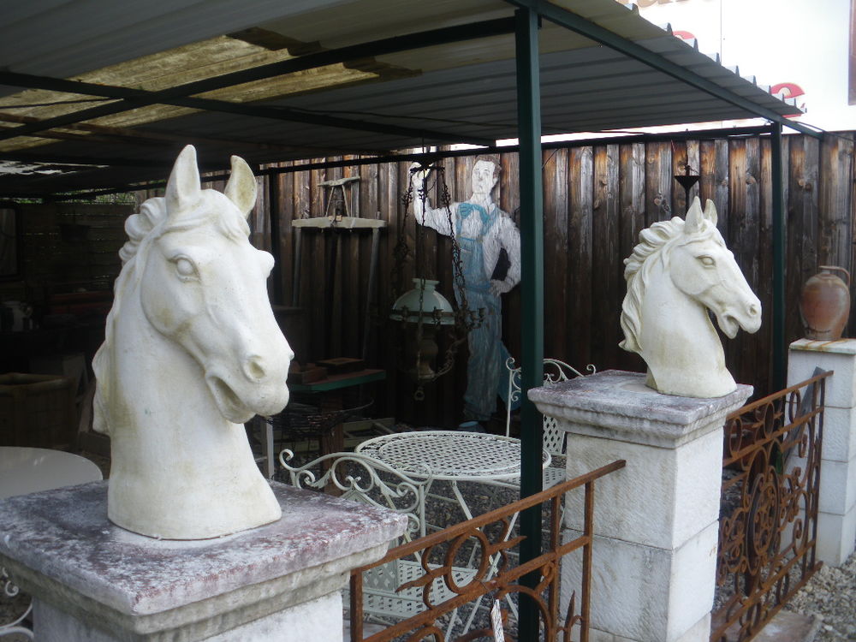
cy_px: 321
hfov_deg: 51.4
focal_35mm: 36
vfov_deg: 39.7
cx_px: 428
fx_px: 890
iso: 64
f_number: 3.5
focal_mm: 6.3
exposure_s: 1/80
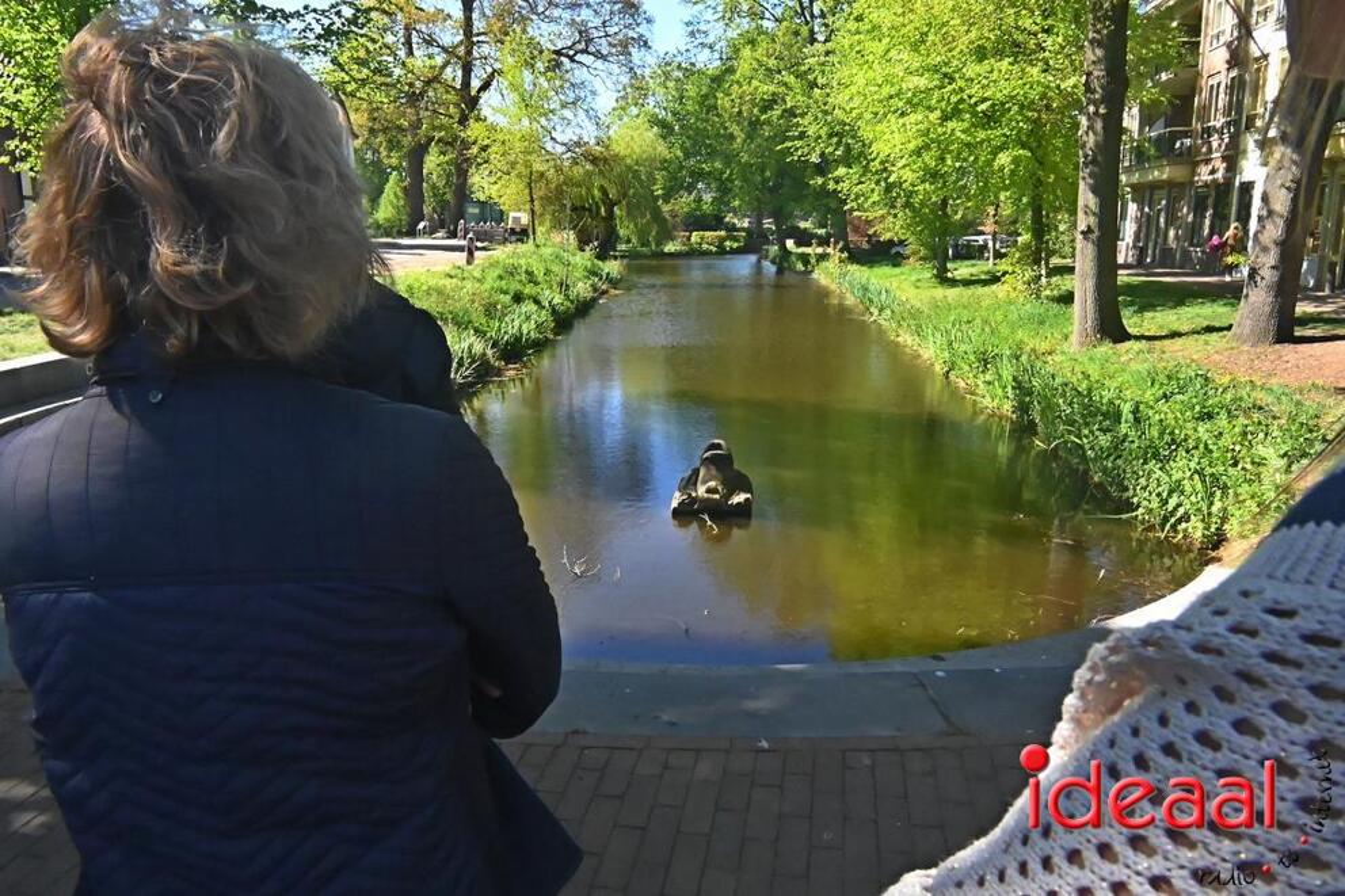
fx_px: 1009
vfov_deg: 47.9
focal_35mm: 27
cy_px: 448
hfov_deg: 67.4
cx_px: 672
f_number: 20
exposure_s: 1/1250
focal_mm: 18
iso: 12800
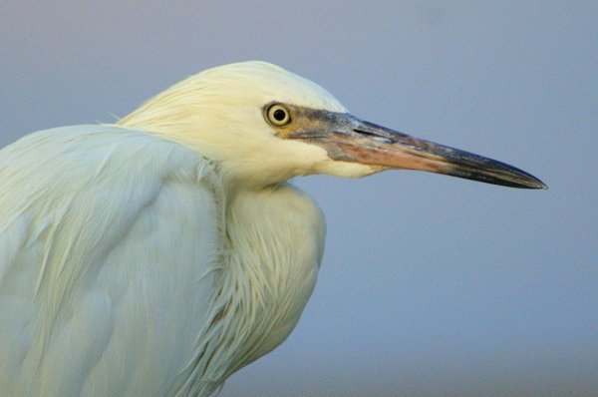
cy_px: 198
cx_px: 299
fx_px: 19901
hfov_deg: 1.7
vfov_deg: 1.1
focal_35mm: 1200
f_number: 5.6
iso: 400
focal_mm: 400
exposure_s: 1/80
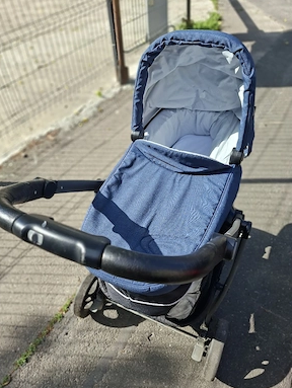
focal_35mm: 24
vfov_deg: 71.5
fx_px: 269
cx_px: 141
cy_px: 192
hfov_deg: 56.9
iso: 50
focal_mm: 5.54
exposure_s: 1/1111
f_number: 1.8
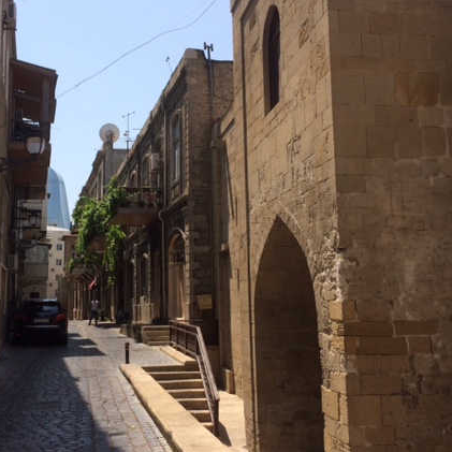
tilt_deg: +8.2
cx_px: 160
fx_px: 576
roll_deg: +0.2
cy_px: 214
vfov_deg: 42.8
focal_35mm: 39
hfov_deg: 42.4
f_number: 2.2
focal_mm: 4.15
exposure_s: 1/2053
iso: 32
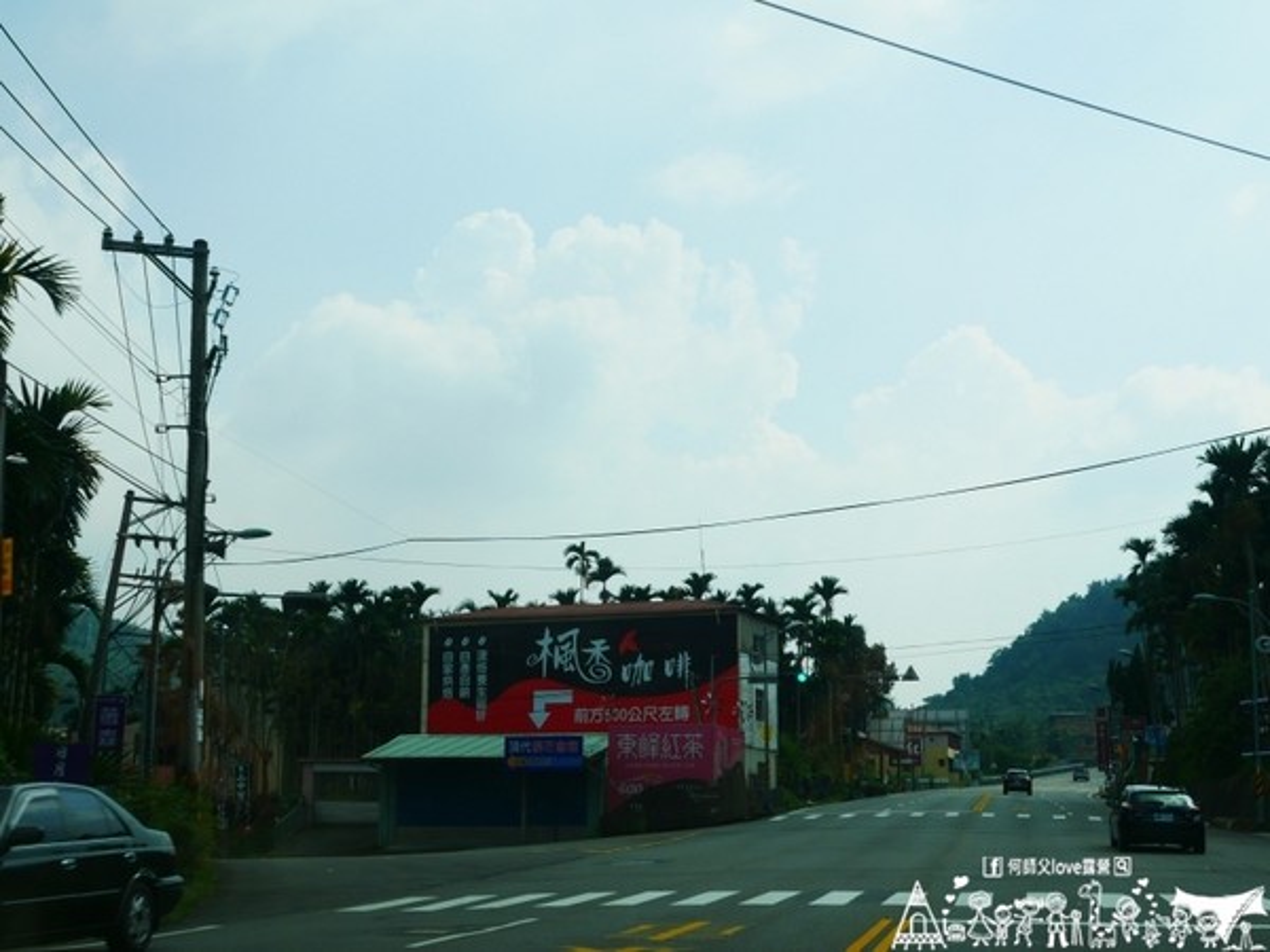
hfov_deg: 38.2
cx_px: 635
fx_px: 1834
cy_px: 476
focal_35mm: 50
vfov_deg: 29.1
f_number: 8
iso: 200
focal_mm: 25
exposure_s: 1/200
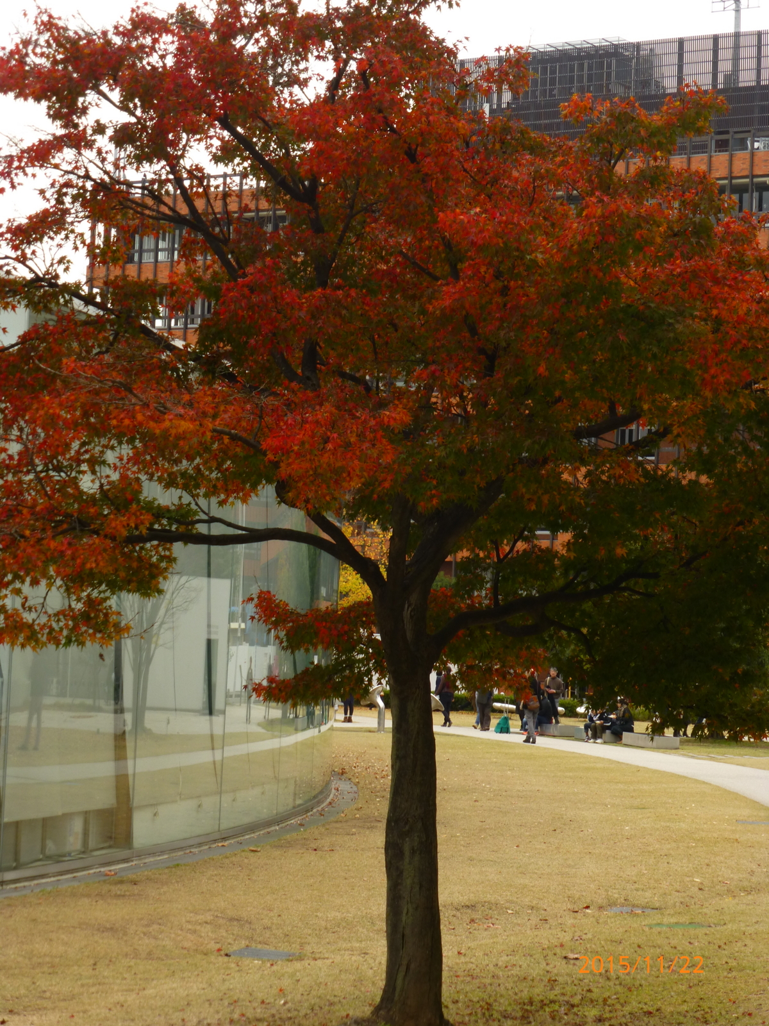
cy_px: 513
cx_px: 384
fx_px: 2666
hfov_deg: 16.4
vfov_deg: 21.8
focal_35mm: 90
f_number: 5.2
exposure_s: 1/160
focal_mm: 16.1
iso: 100
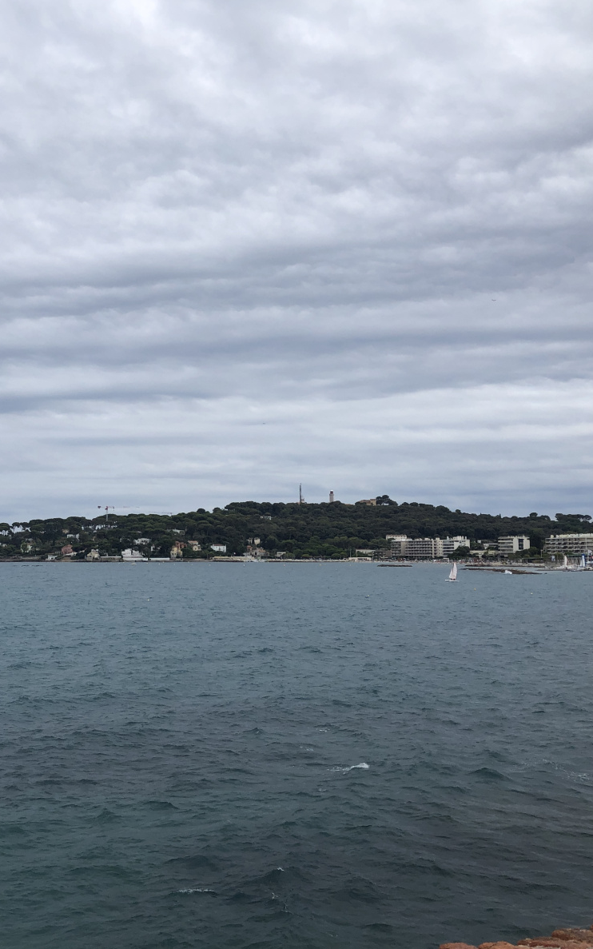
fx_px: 1034
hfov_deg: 31.5
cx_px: 154
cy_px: 473
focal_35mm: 40
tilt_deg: +4.5
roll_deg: -0.9
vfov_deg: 49.3
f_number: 1.8
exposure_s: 1/2667
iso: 20
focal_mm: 3.99
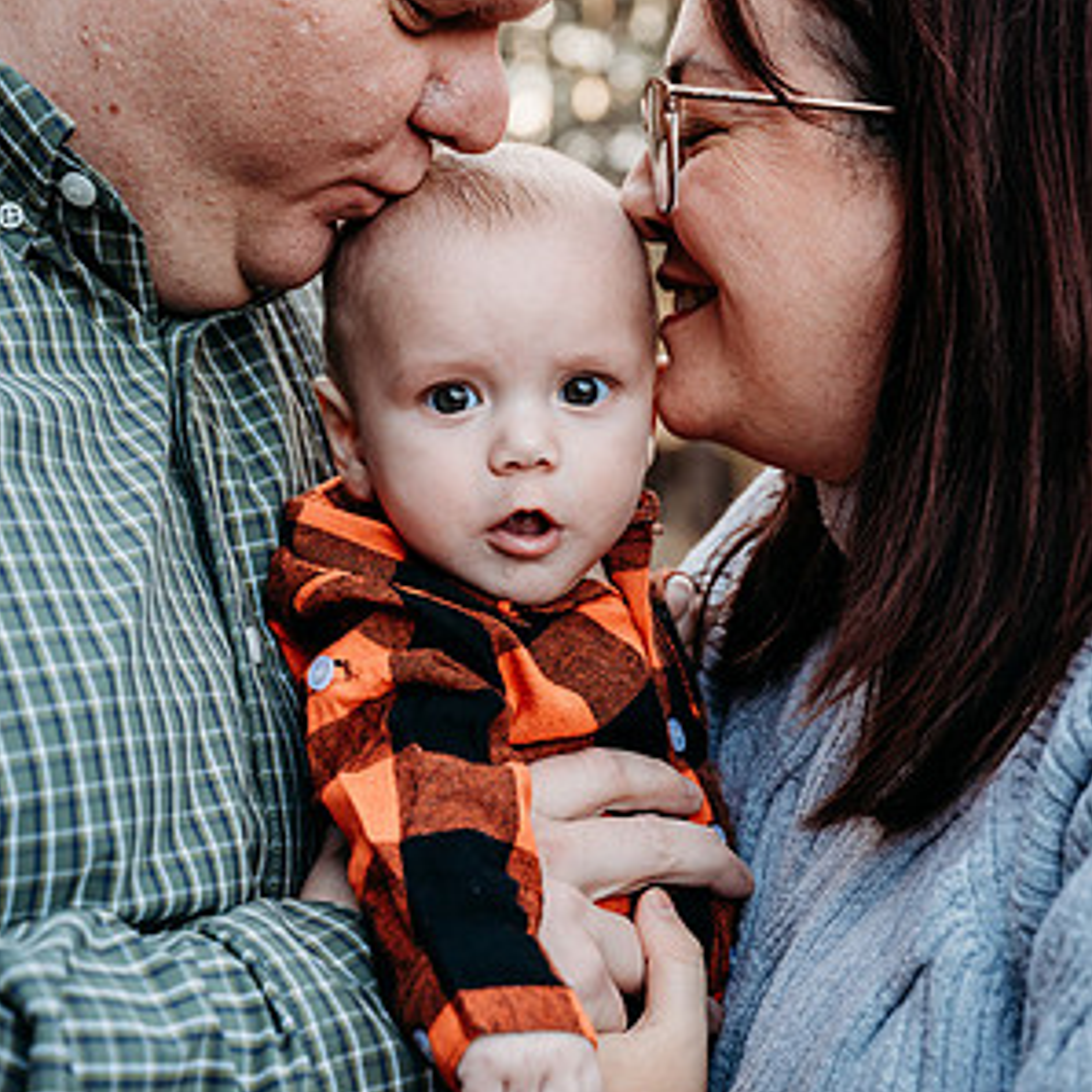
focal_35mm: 77
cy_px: 469
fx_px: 2748
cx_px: 546
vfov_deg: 22.5
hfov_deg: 22.5
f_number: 5
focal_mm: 60
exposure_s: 1/200
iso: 640
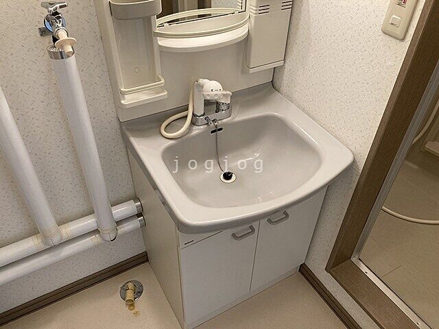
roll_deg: -2.2
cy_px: 164
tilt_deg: -41.0
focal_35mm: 28
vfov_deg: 49.7
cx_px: 220
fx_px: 355
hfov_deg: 63.4
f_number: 1.8
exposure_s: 1/50
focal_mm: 3.99
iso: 80
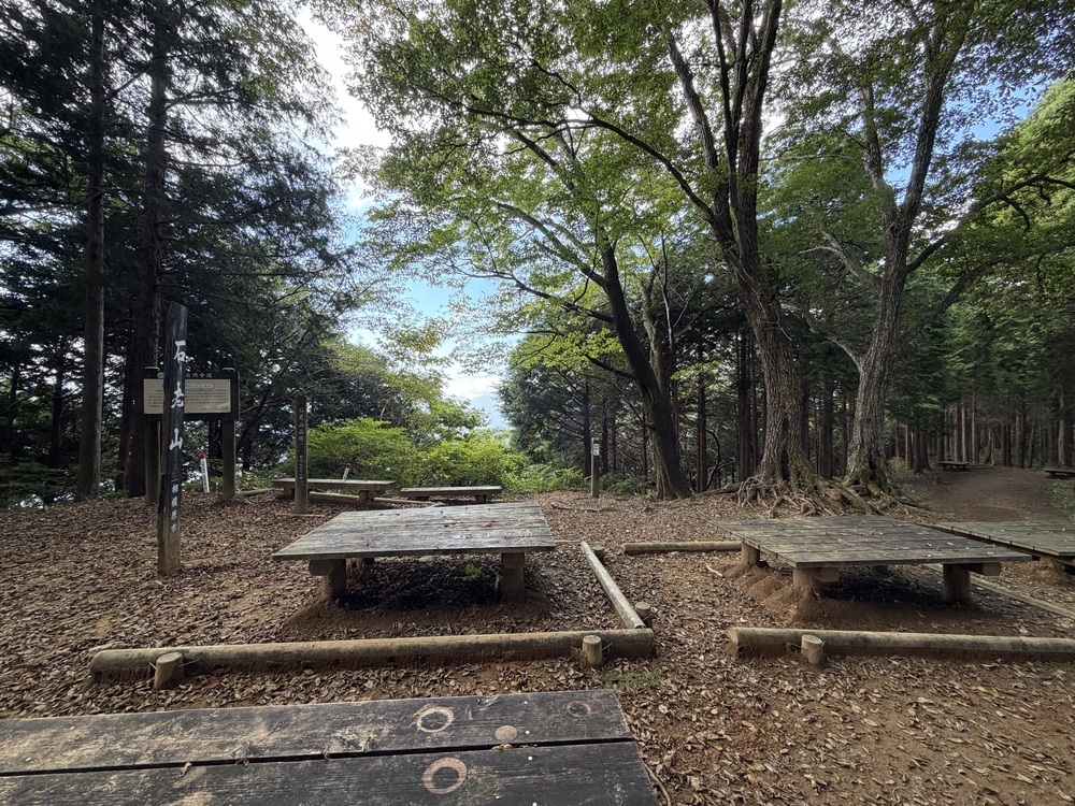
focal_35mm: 14
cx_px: 538
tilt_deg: +0.5
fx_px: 435
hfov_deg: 102.1
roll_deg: +0.4
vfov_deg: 85.7
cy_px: 403
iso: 160
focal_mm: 2.22
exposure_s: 1/121
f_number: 2.2
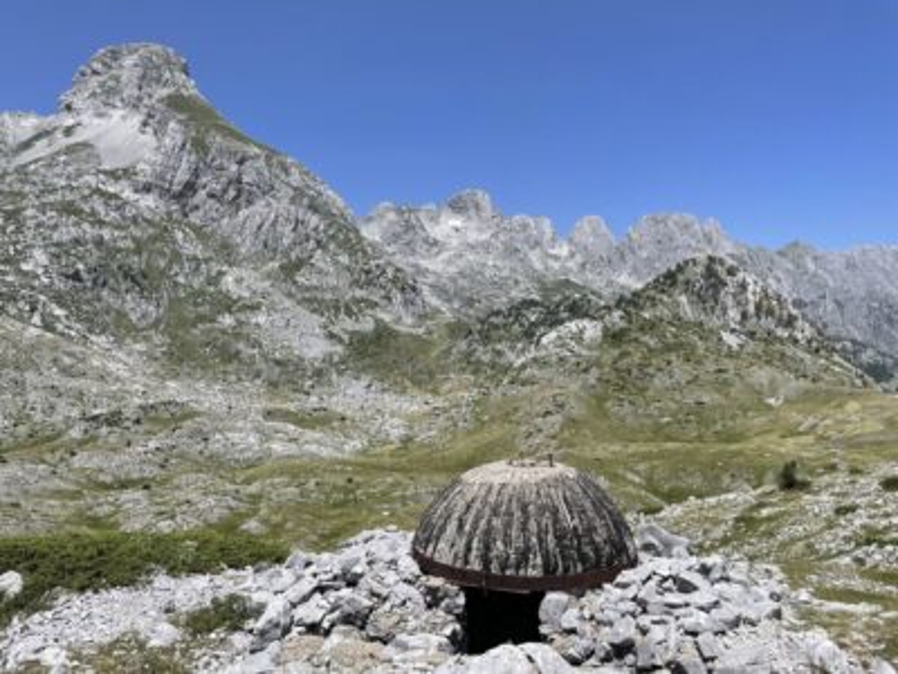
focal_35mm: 26
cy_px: 337
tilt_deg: +2.5
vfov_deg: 53.1
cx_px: 449
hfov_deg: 67.3
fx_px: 674
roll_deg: +0.1
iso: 32
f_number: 1.6
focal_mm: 4.2
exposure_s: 1/4464
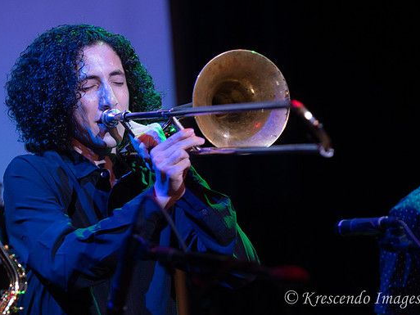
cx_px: 187
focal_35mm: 212
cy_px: 158
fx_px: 2573
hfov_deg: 9.3
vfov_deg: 7.0
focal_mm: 130
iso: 1600
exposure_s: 1/200
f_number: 2.8
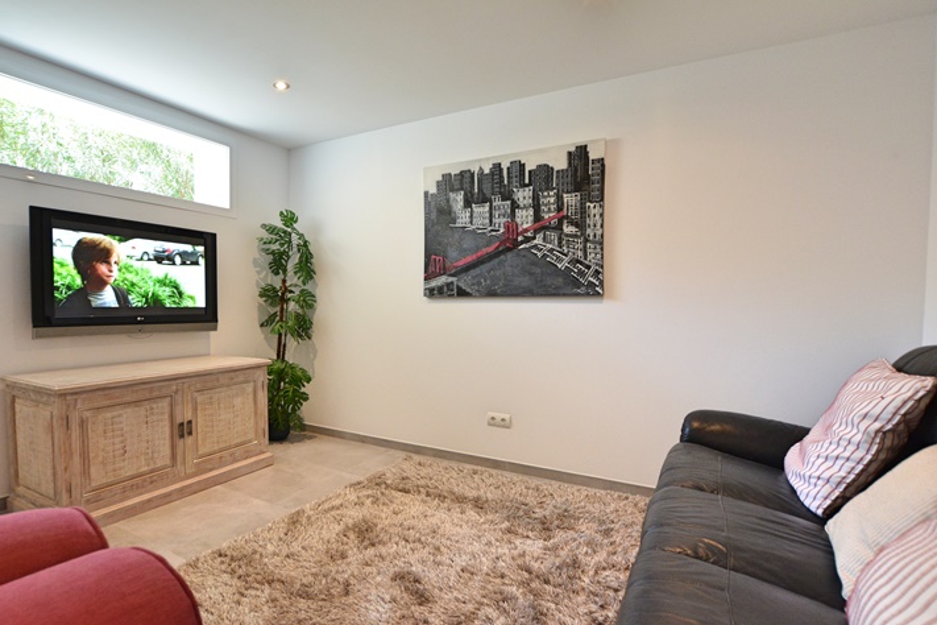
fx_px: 483
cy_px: 330
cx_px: 411
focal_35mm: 19
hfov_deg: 87.8
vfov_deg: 65.7
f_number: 5
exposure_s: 1/40
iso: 1000
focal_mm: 11
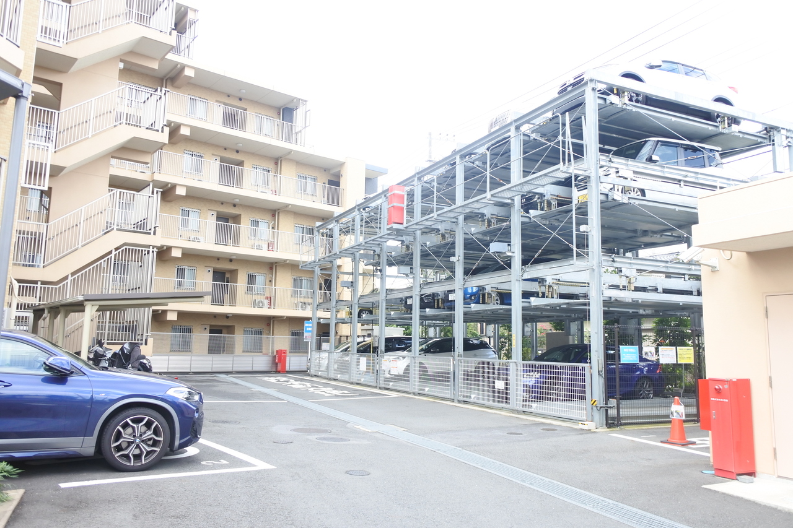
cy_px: 264
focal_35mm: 27
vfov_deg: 47.9
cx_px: 396
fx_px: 595
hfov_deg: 67.4
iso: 280
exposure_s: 1/250
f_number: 3.5
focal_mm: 10
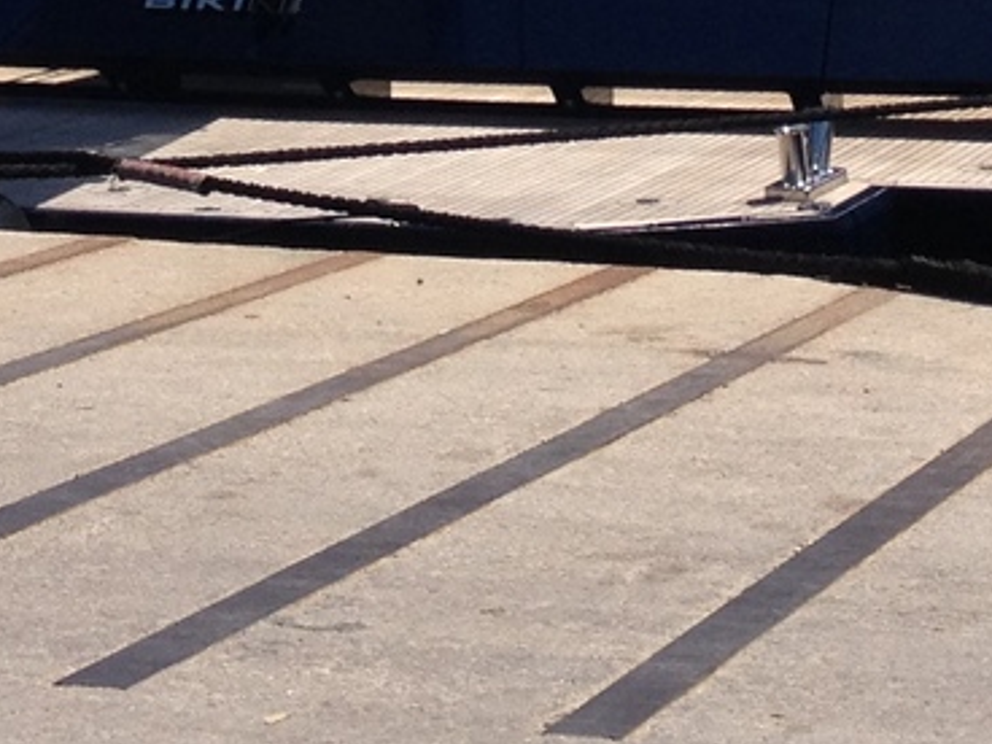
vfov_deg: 9.1
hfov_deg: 13.0
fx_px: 4356
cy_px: -819
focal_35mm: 152
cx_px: 596
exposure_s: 1/2208
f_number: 2.4
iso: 50
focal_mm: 4.28
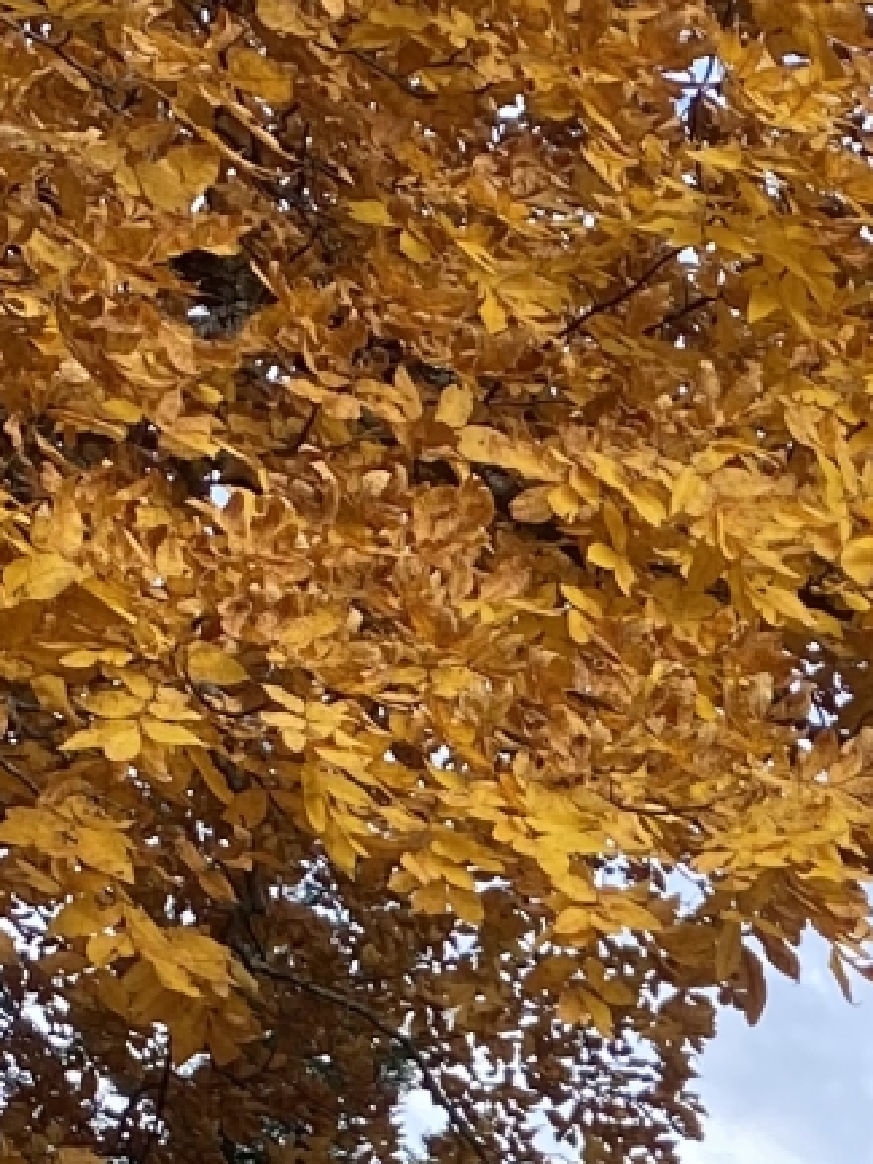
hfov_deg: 10.8
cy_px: 1918
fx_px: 4302
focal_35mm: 128
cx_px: 1644
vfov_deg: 14.1
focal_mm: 4.25
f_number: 1.8
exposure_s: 1/175
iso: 32
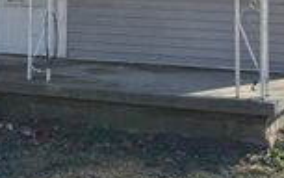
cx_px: 26
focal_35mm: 83
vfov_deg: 14.9
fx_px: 643
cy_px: -73
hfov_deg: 24.2
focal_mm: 6.76
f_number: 1.78
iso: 80
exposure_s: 1/1869
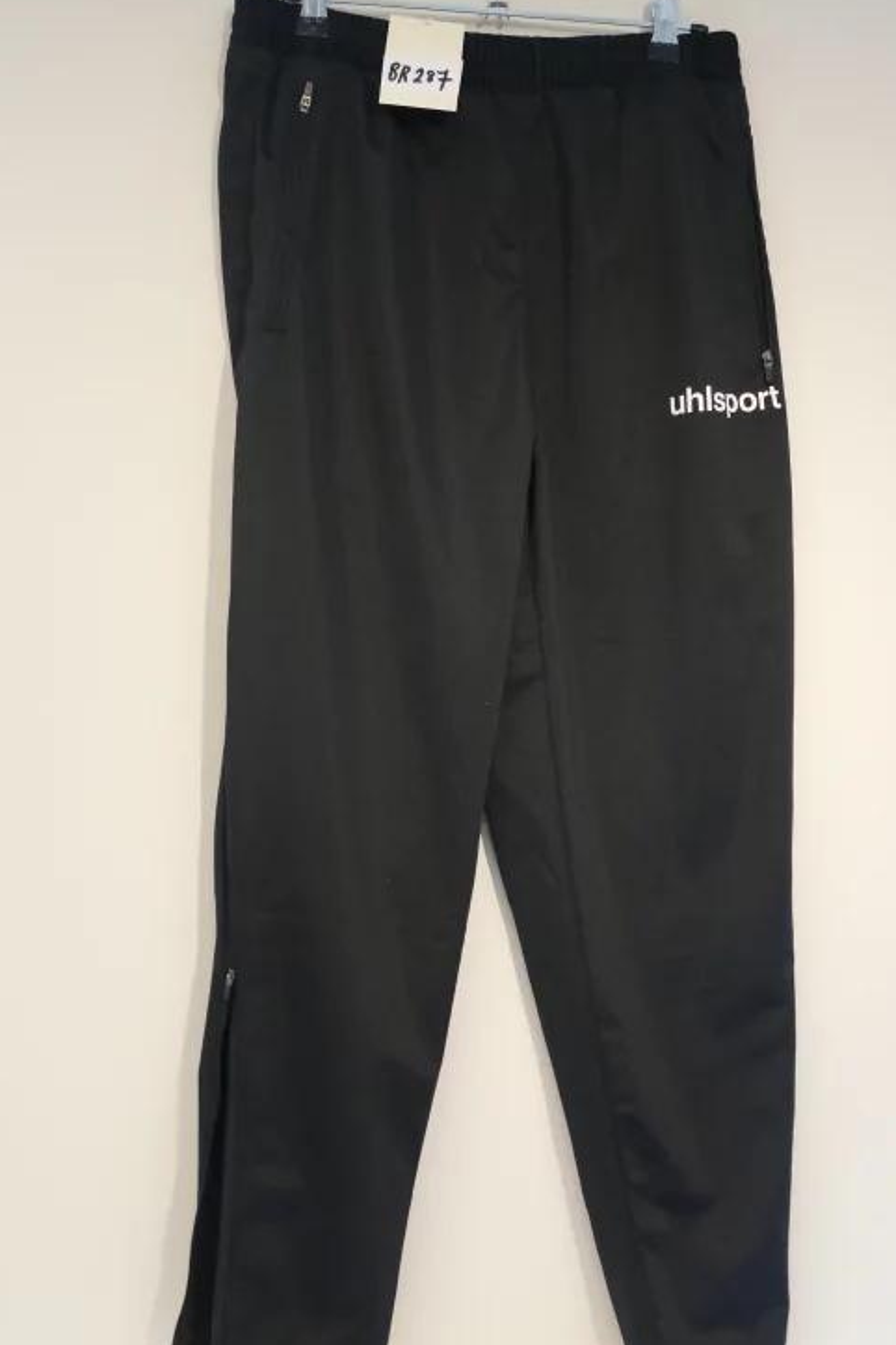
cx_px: 460
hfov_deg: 31.9
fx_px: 1569
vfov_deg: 46.4
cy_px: 700
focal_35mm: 42
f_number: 3.1
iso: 640
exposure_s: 1/80
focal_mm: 13.7
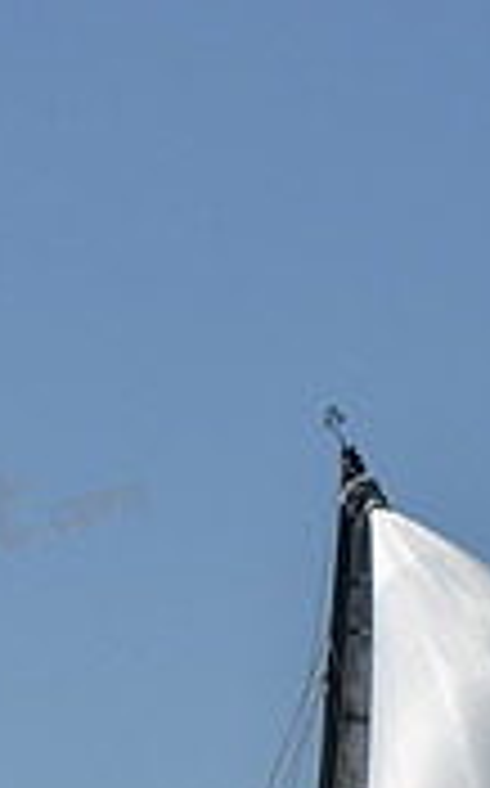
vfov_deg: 8.7
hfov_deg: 5.5
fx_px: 5076
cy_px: 1148
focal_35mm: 237
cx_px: 380
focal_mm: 70
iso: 250
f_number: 9
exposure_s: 1/1250
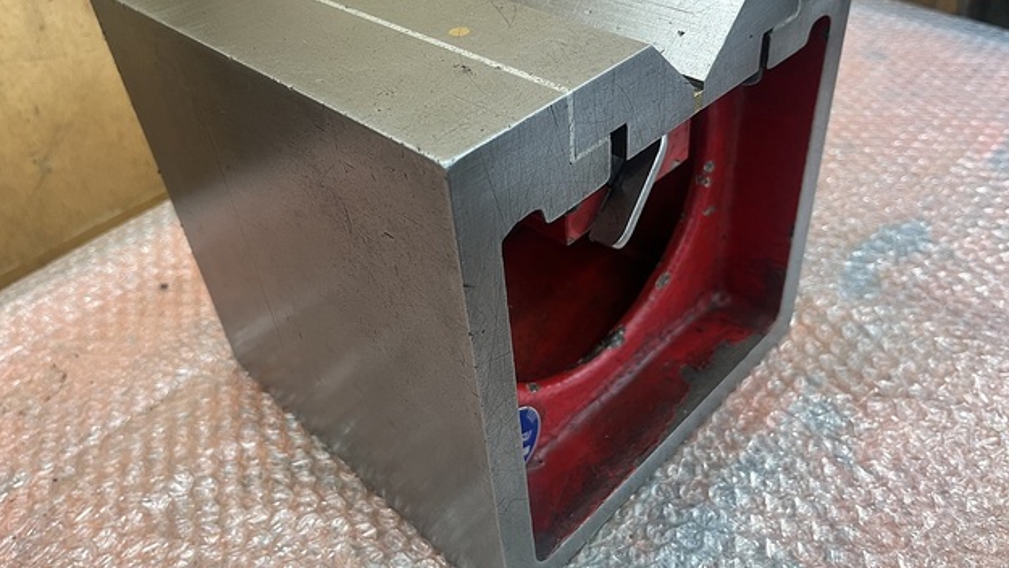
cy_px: 232
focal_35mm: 29
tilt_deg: -38.6
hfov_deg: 66.0
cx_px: 510
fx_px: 776
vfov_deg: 40.1
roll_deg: +5.7
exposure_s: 1/60
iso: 160
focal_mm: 5.1
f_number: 1.6
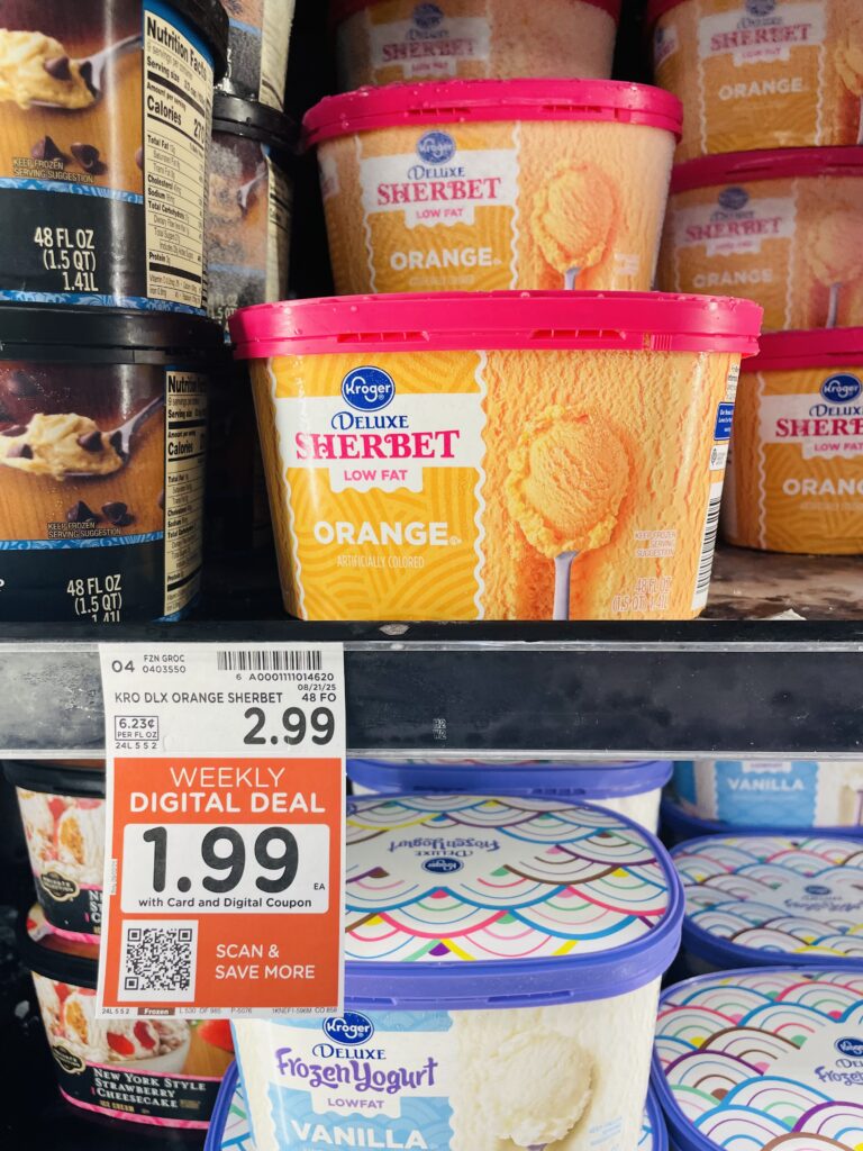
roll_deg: +2.4
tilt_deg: -11.3
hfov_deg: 53.1
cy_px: 576
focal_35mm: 26
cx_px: 432
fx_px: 864
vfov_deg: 67.3
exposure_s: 1/120
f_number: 1.6
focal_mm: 4.2
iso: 80
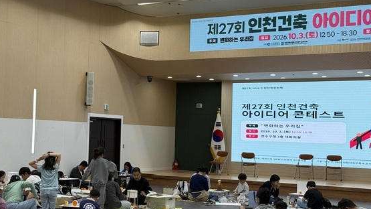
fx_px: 649
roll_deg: -1.3
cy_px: 98
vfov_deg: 18.2
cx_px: 140
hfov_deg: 31.8
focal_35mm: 66
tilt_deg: +3.8
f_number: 1.78
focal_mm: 6.76
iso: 64
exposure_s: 1/121
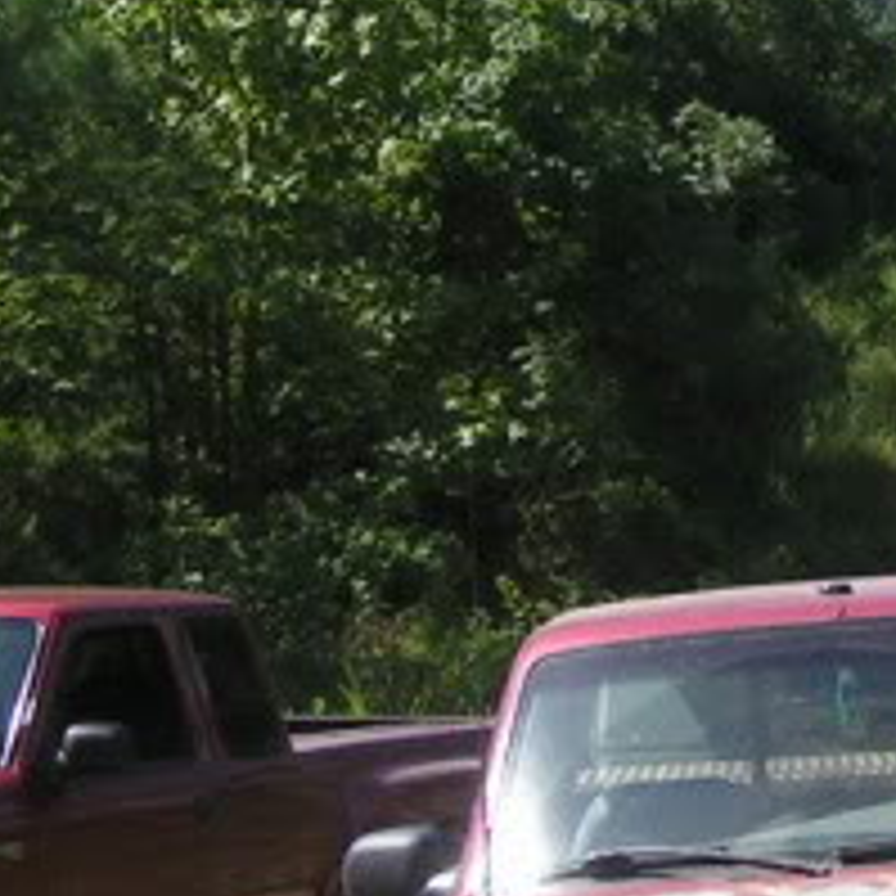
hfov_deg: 12.9
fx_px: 3953
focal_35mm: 135
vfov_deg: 12.9
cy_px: 527
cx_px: 734
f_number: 5.6
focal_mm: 5.8
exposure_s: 1/320
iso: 50
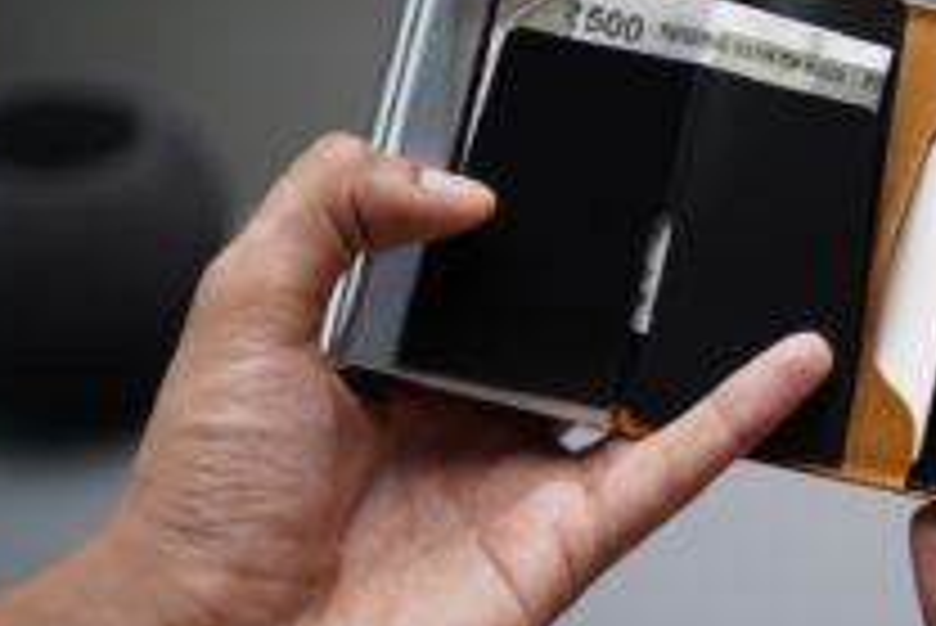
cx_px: 842
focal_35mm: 144
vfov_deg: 9.5
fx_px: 3746
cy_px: 187
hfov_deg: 14.1
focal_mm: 75
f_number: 2.8
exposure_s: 1/200
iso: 1600
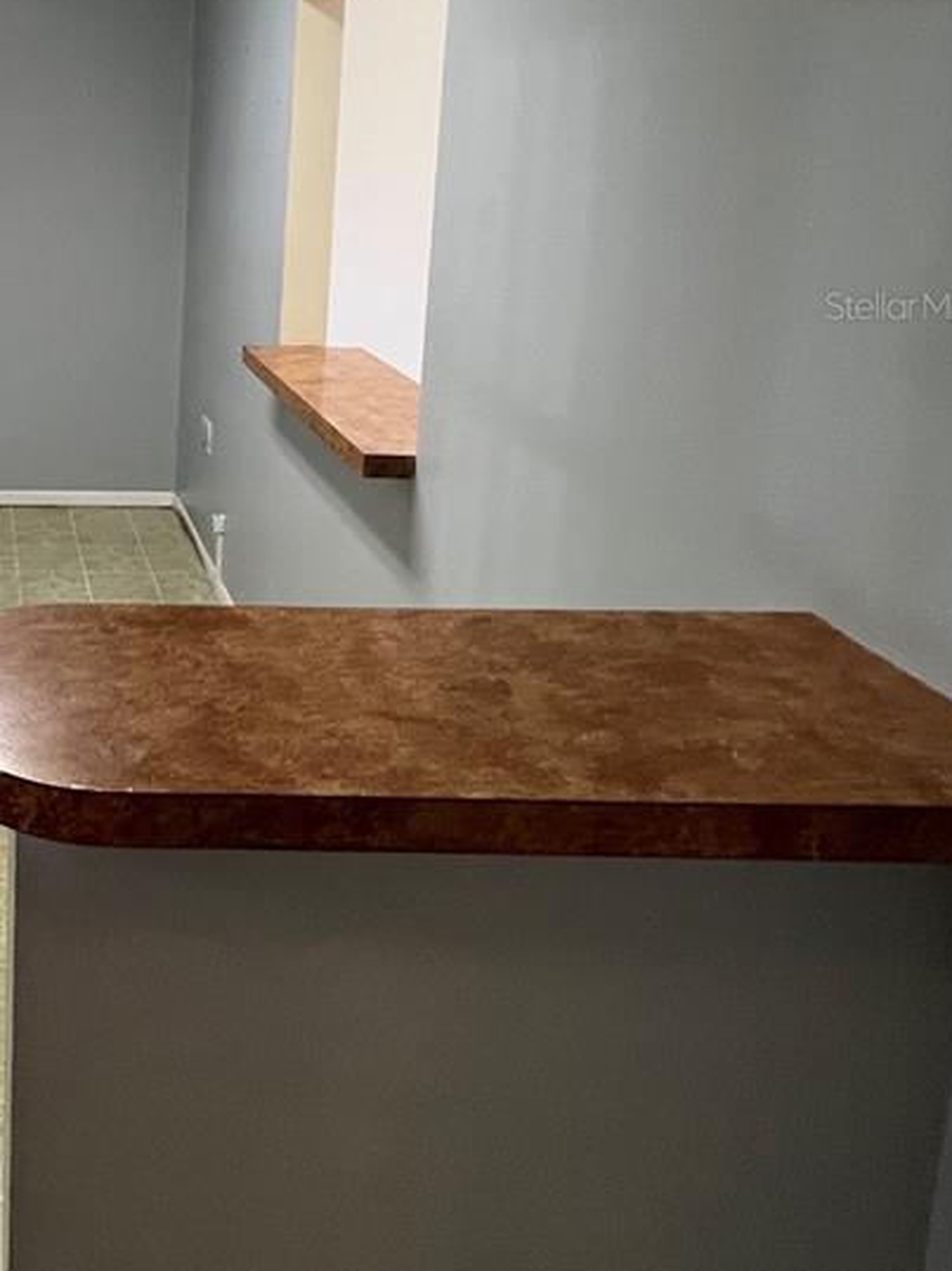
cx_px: -71
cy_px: 305
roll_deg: -1.1
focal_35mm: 29
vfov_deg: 58.2
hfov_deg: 40.1
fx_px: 1064
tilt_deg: -8.9
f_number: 1.8
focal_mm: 1.57
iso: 250
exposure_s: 1/120
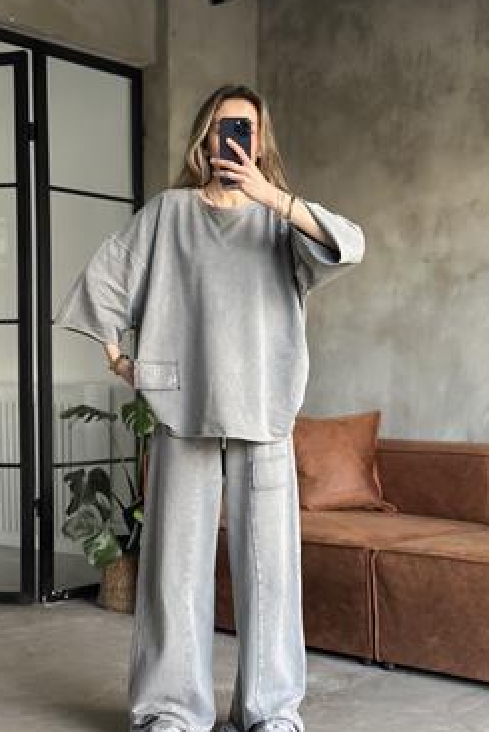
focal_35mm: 58
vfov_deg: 34.5
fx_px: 1181
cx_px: 212
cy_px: 369
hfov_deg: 23.4
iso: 320
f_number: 1.78
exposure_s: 1/60
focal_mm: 6.86
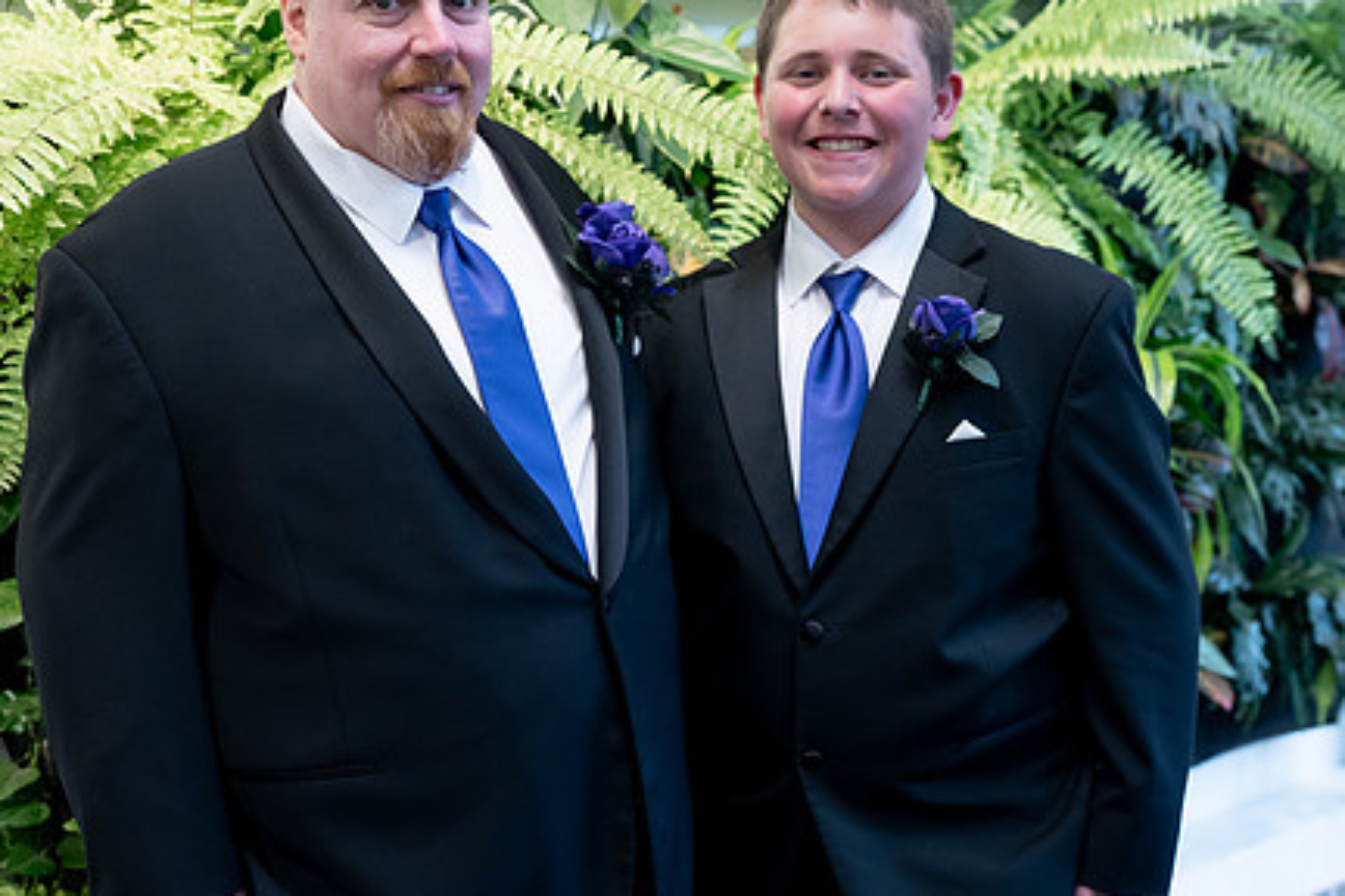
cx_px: 604
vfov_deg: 26.5
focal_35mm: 51
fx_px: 1905
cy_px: 450
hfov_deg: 38.8
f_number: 2.8
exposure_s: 1/320
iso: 1000
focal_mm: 38
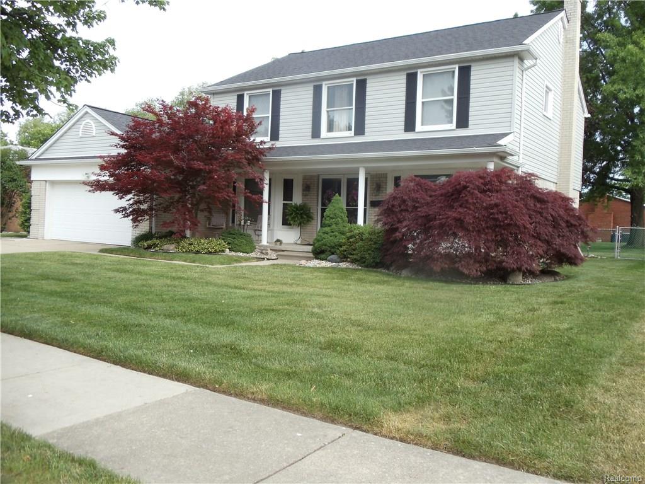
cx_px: 322
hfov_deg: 42.9
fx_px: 820
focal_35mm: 44
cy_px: 242
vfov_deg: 32.9
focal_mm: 6
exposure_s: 1/400
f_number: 3.5
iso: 100
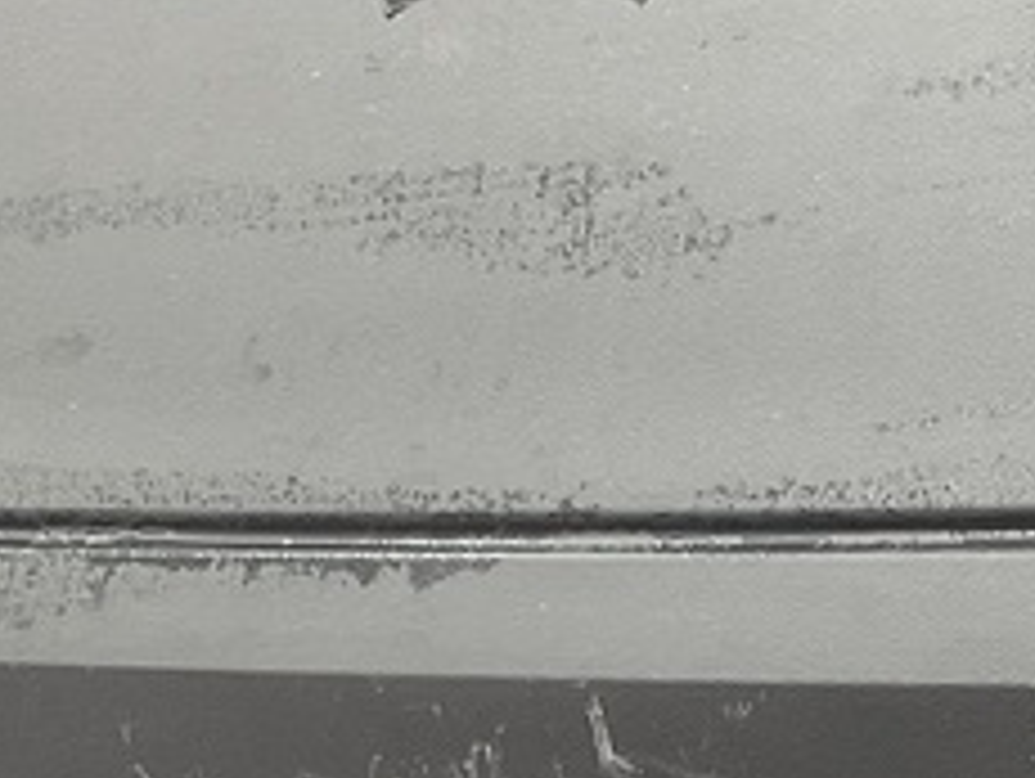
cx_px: 868
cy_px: 1286
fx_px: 3801
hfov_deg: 15.4
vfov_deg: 11.1
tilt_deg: -25.1
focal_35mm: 127
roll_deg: +2.8
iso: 50
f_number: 1.8
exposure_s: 1/60
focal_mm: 3
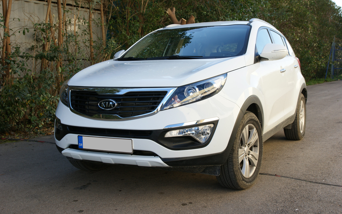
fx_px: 373
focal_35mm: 40
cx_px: 170
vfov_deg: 32.0
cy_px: 102
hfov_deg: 49.3
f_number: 6.3
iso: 100
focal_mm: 26
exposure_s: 1/80
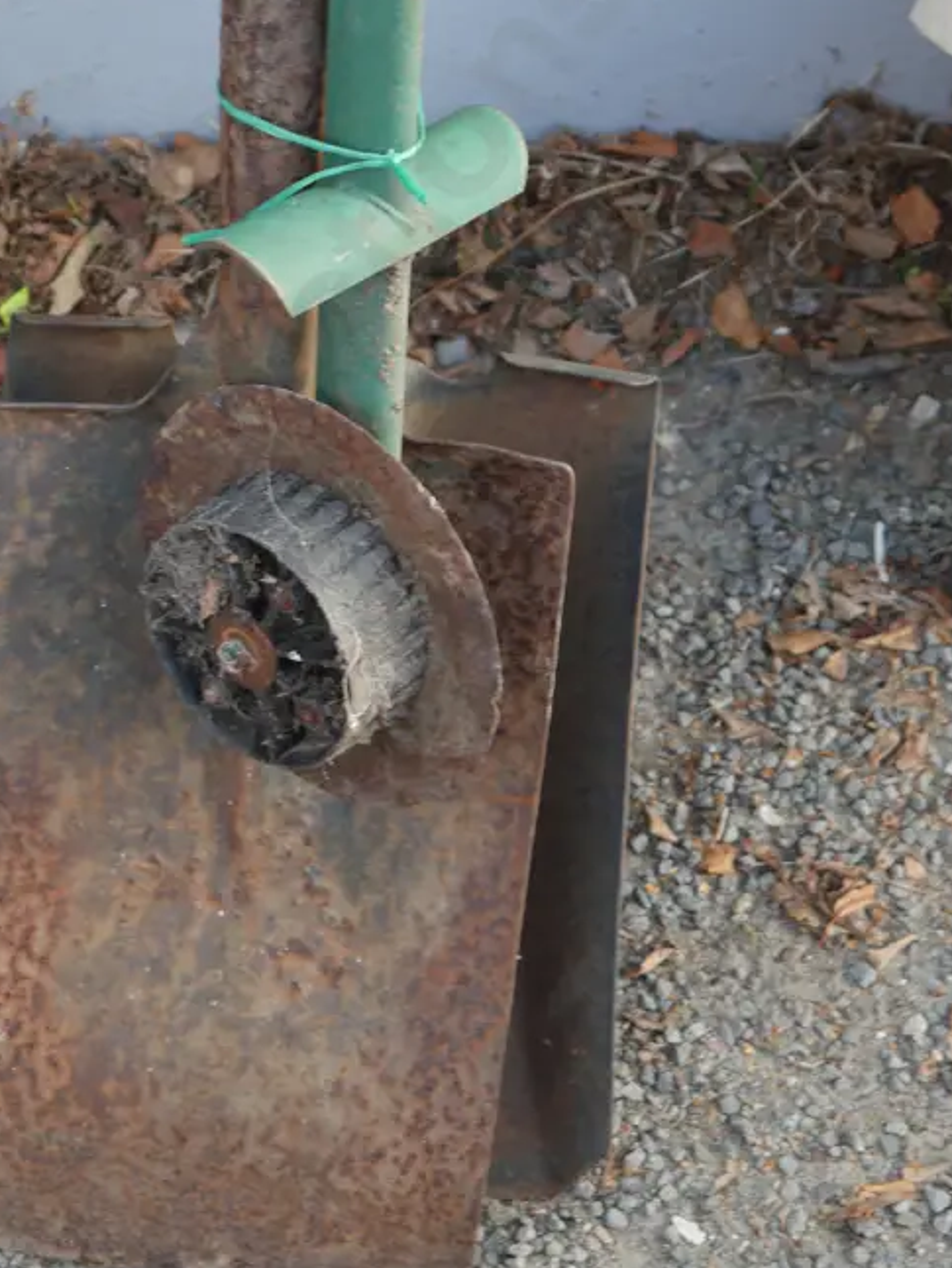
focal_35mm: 92
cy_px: 383
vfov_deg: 21.2
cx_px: 286
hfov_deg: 16.0
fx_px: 3371
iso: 200
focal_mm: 29
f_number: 5.4
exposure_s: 1/80
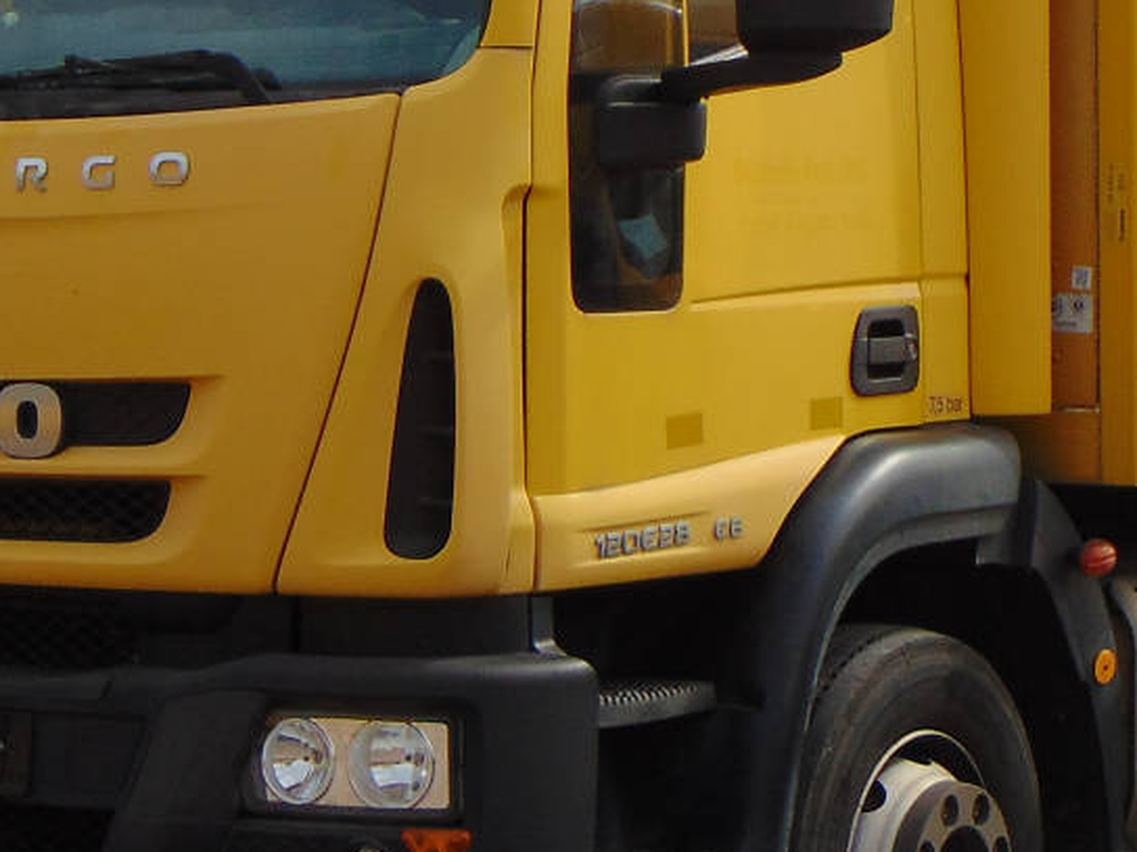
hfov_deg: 13.4
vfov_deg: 10.1
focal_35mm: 147
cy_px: 180
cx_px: 817
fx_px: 4828
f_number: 3.5
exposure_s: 1/500
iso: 80
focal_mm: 9
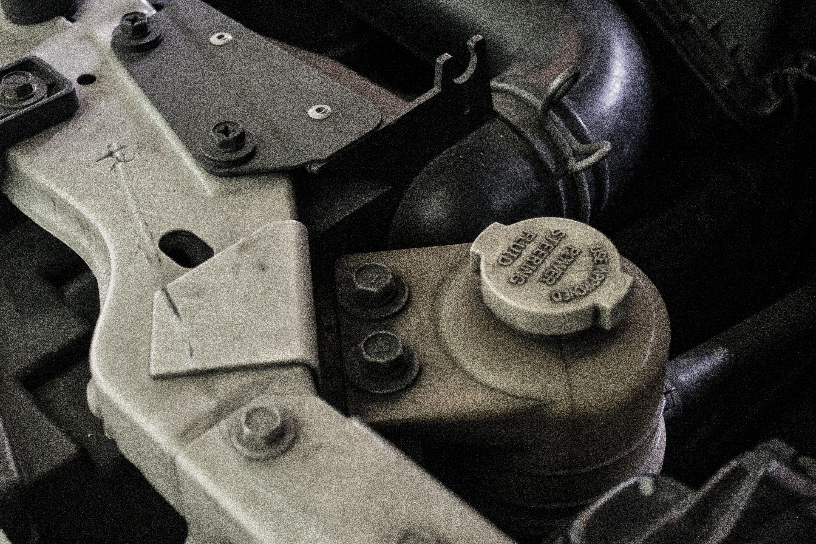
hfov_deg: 36.9
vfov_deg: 25.1
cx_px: 408
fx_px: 1224
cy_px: 272
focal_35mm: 54
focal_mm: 36
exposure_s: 1/60
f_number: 5
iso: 3200
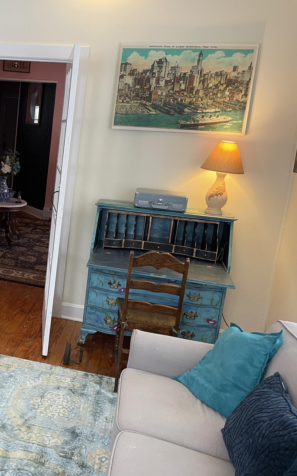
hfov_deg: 32.0
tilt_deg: -12.4
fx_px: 479
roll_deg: -4.7
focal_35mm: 37
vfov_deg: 52.7
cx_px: 6
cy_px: 238
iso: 100
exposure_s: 1/60
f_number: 1.6
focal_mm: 4.2
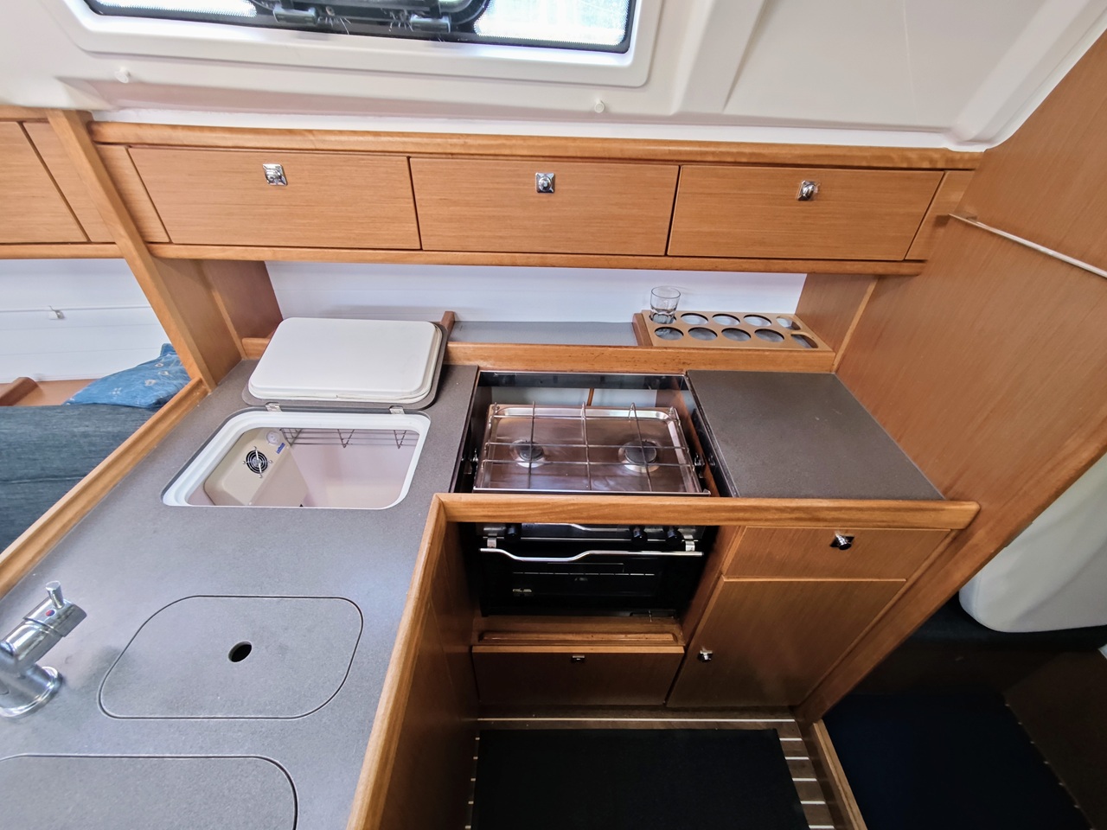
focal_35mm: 14
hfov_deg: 102.1
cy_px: 415
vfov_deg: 85.7
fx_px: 448
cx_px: 554
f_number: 2.2
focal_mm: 2.16
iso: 320
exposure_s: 1/32.3
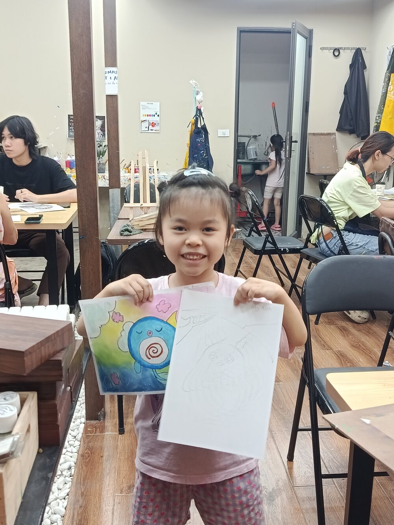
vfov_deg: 50.1
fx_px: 561
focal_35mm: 37
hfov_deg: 38.7
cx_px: 197
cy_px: 262
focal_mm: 5.24
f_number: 1.7
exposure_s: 1/100
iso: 504
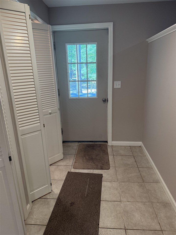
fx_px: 163
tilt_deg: -16.4
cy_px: 118
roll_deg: +1.6
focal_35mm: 24
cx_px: 88
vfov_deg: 71.6
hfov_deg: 56.8
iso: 250
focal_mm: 6.76
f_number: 1.78
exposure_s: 1/60
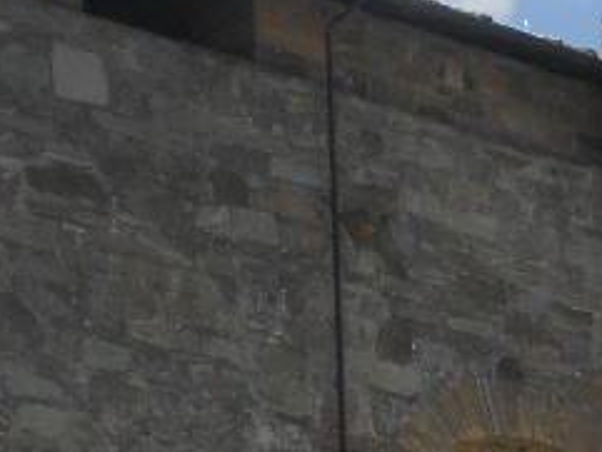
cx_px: 612
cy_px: 732
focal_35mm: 154
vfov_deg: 9.3
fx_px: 2680
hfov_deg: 12.7
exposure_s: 1/800
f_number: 3.4
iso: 80
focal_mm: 5.1
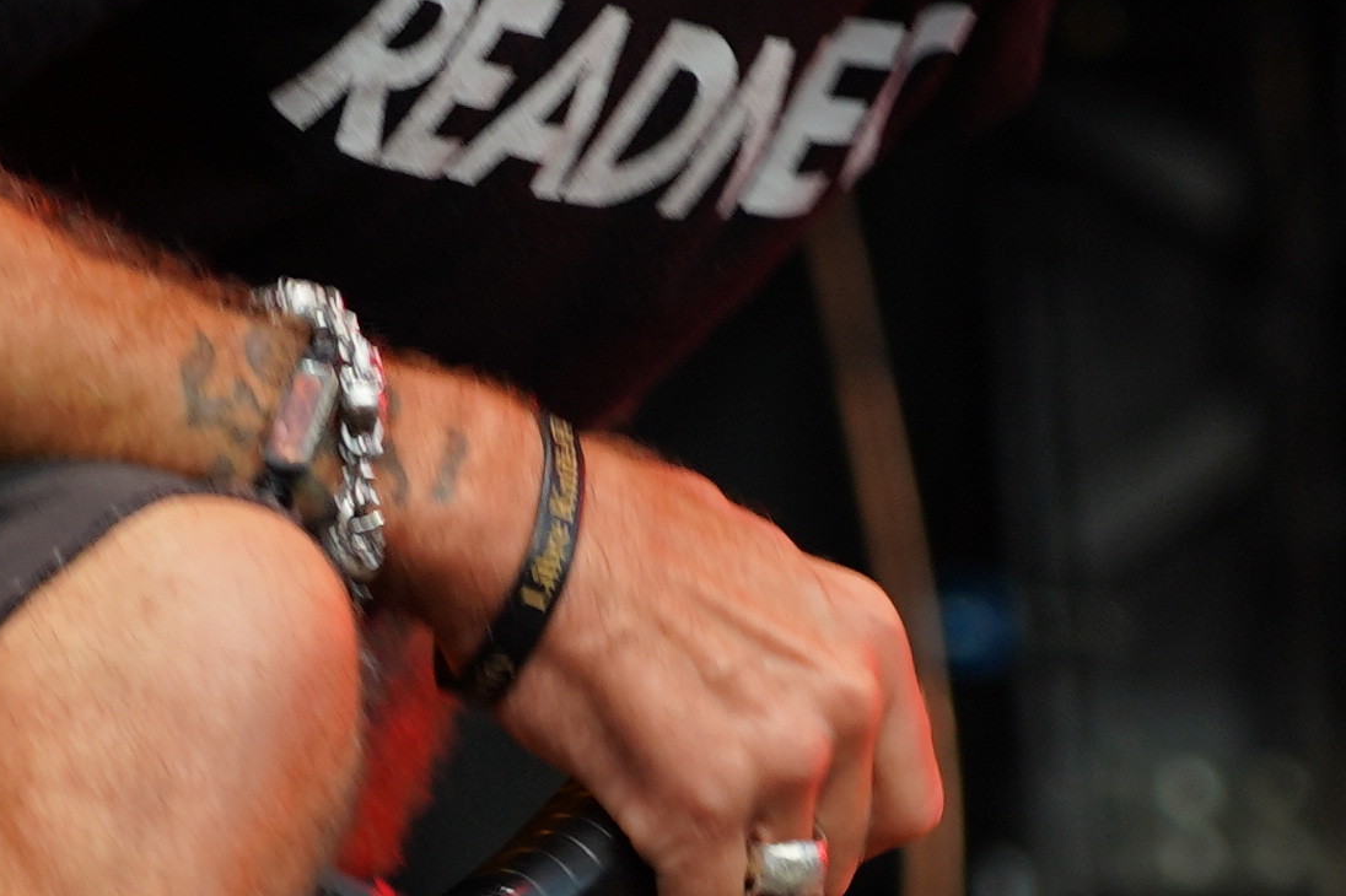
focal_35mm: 575
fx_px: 21491
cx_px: 766
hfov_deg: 3.6
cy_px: 837
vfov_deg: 2.4
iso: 200
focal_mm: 105
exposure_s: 1/125
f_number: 4
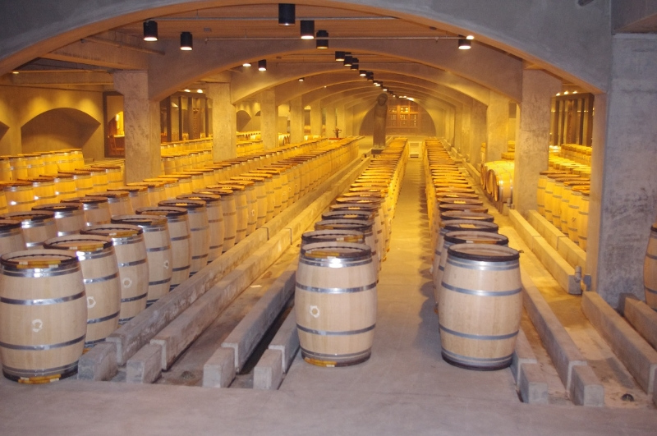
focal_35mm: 39
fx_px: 711
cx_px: 328
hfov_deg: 49.6
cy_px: 218
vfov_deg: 34.1
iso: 1600
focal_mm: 26.25
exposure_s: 1/25
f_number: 4
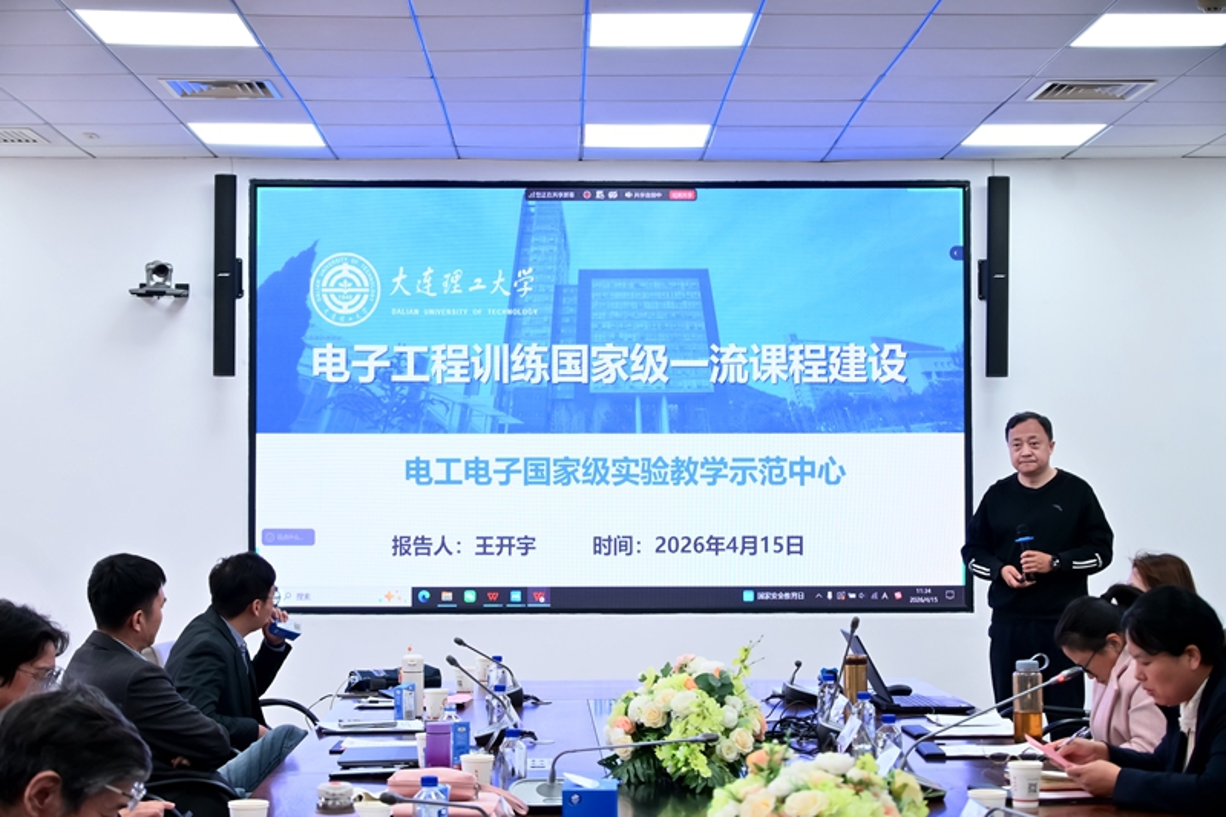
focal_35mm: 66
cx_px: 613
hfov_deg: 30.5
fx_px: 2247
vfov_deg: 20.6
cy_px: 408
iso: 500
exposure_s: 1/60
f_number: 4.5
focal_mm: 44
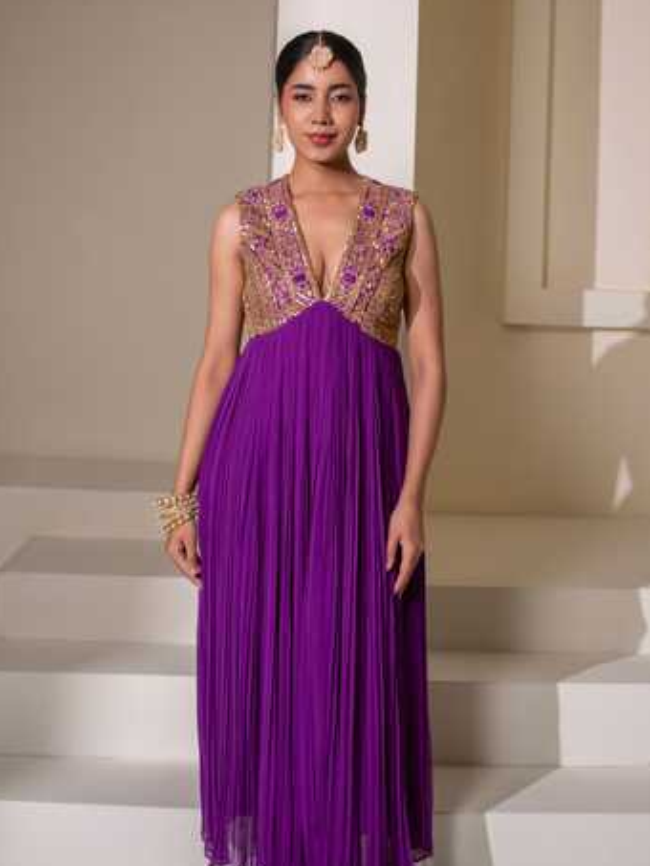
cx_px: 325
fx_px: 976
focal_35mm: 39
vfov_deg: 47.7
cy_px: 492
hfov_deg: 36.8
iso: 400
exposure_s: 1/320
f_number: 2.8
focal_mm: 35
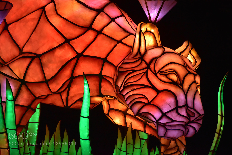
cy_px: 78
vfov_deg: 3.8
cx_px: 116
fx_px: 2319
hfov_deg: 5.7
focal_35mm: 360
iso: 3200
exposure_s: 1/100
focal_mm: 240
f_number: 6
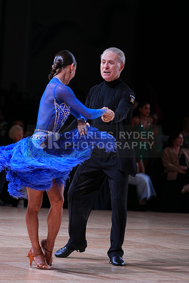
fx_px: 1228
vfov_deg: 13.2
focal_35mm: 156
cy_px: 142
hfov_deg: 8.8
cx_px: 94
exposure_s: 1/400
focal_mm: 156
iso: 1000
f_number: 4
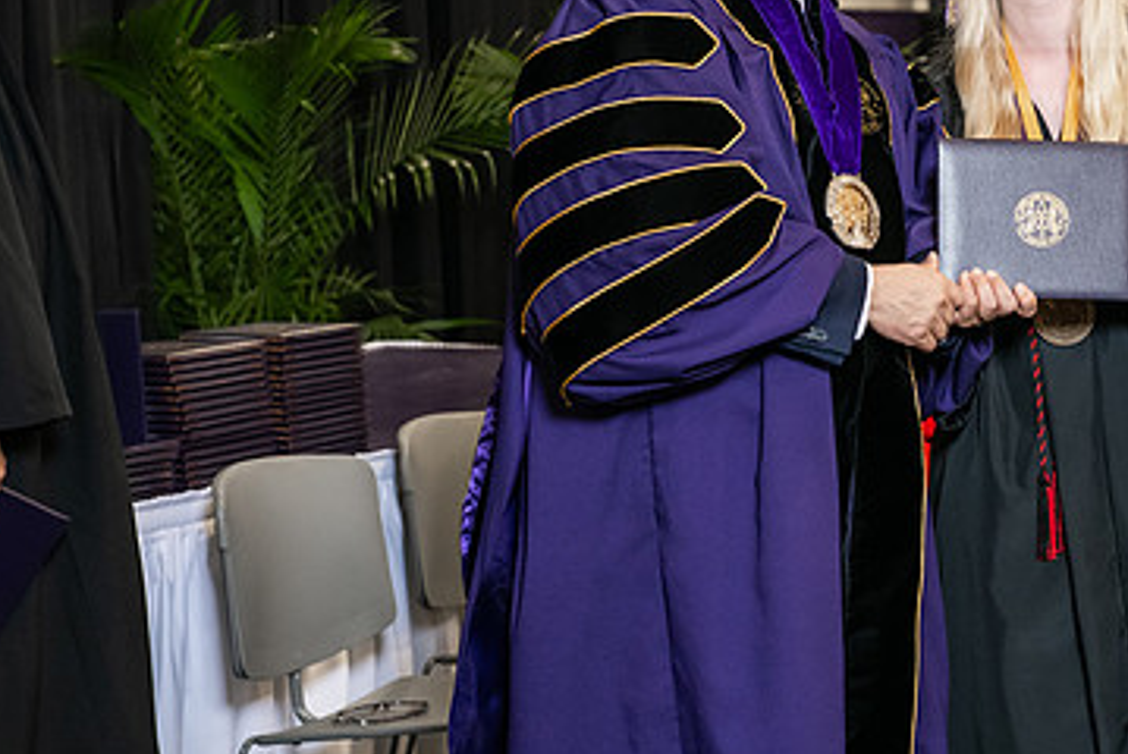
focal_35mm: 113
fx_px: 3543
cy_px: 165
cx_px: 861
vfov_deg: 12.1
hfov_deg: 18.0
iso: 2500
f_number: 5
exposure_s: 1/200
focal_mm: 70
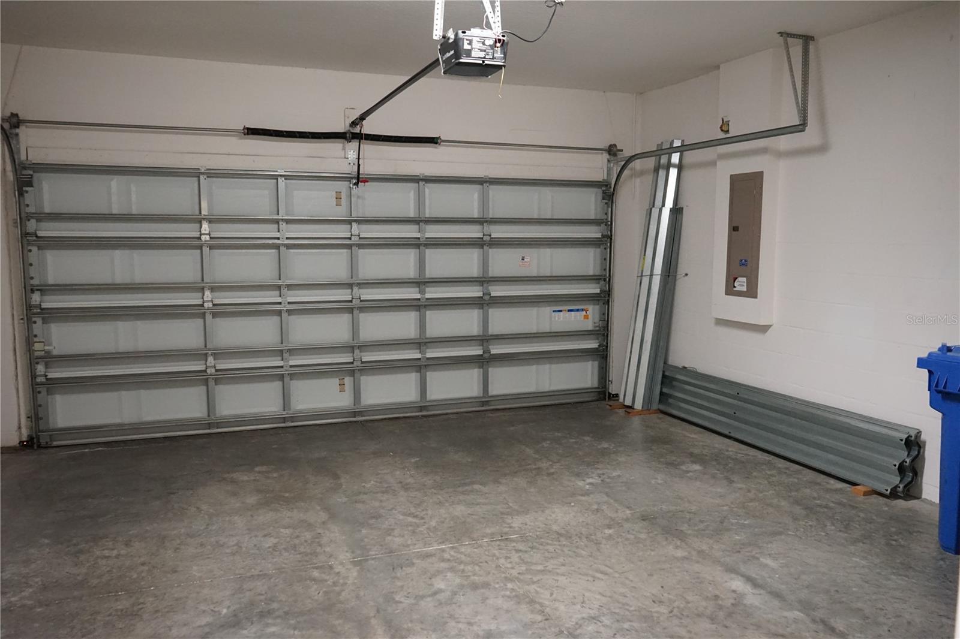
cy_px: 320
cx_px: 480
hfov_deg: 65.5
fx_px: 746
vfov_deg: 46.4
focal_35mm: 28
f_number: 6.3
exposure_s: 1/50
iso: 6400
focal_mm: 28
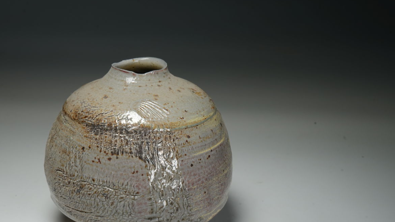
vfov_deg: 17.5
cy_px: 126
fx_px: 723
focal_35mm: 69
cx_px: 156
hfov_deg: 30.5
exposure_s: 1/10
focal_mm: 50
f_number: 16
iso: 80
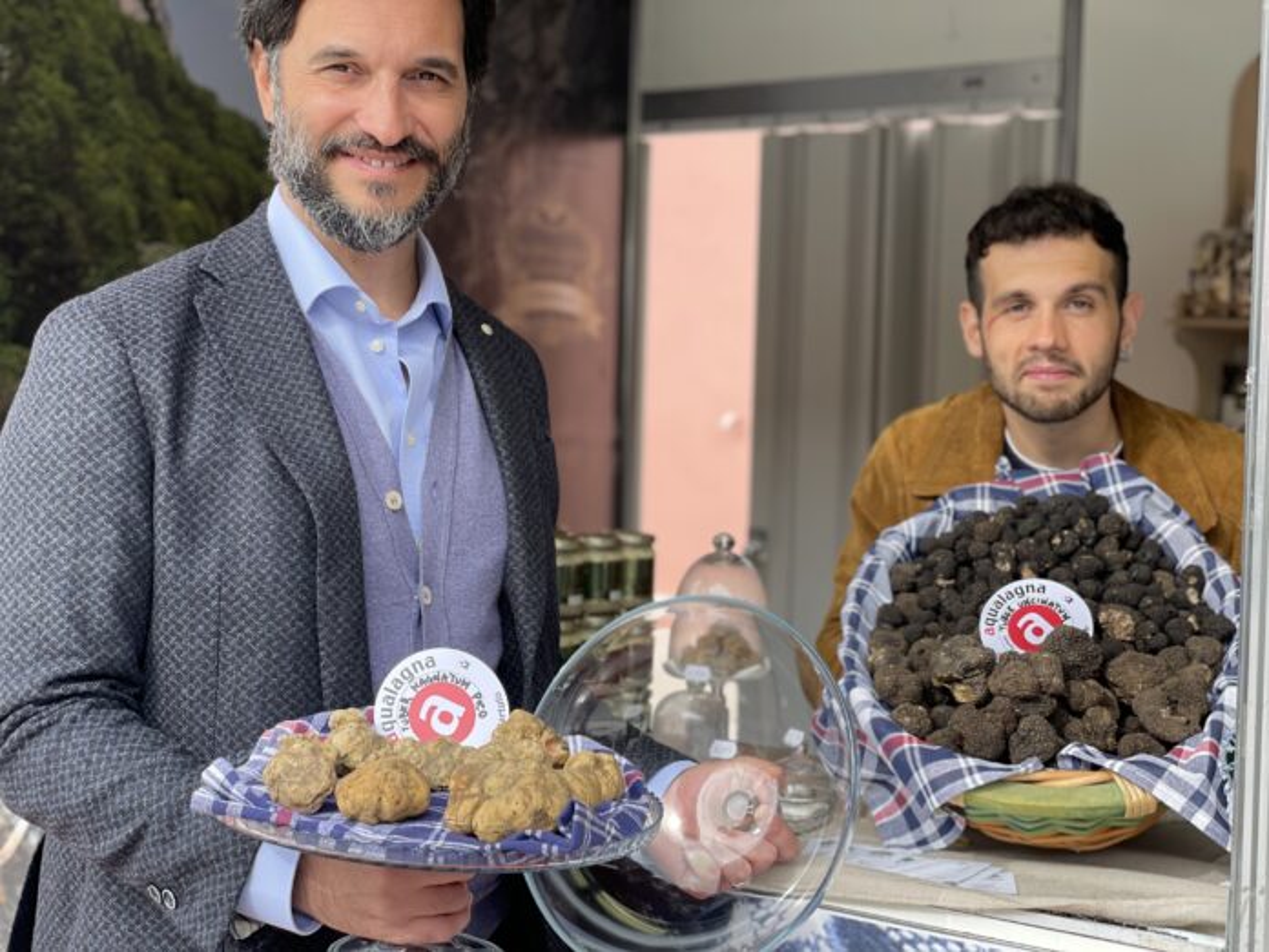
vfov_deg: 28.0
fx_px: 1906
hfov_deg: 36.8
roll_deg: -2.0
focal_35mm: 52
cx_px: 634
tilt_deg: -0.9
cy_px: 476
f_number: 2
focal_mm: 6
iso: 25
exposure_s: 1/122
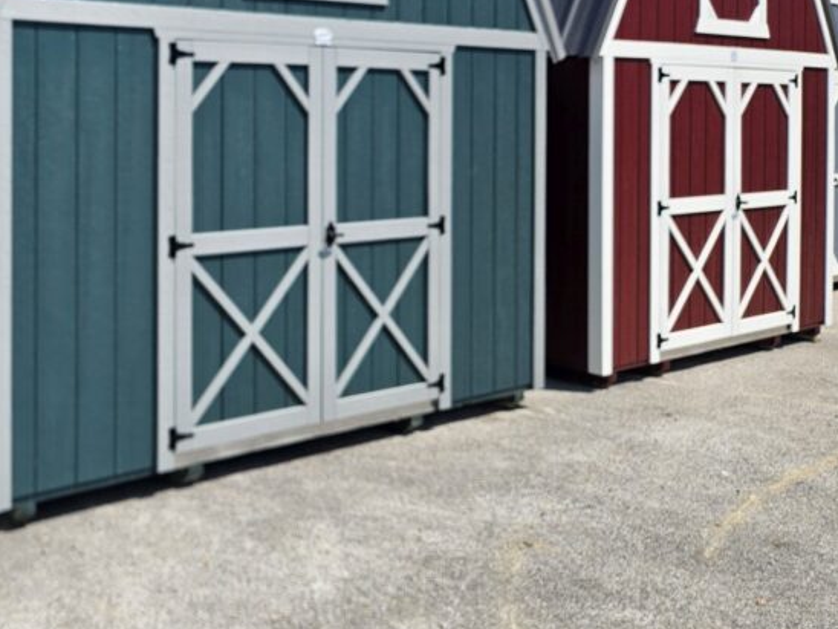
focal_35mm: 43
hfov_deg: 40.3
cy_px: 132
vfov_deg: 32.7
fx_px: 1041
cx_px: 70
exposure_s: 1/2222
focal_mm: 5.4
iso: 25
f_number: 1.8
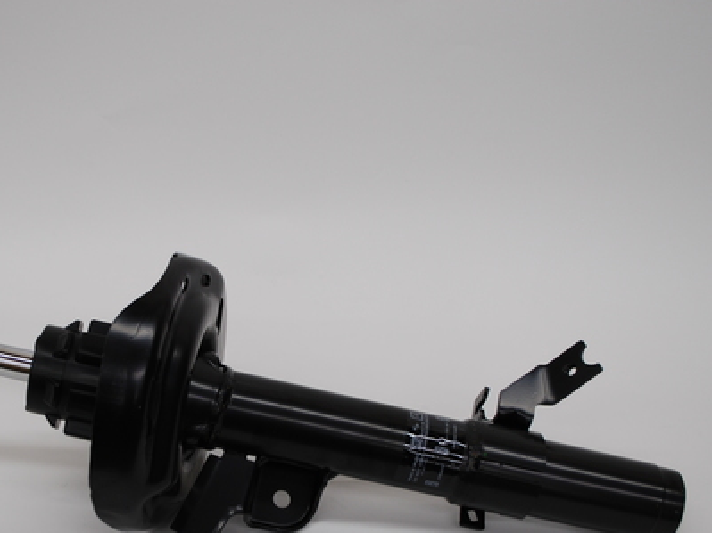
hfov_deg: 37.2
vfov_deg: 28.4
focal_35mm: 51
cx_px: 255
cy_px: 355
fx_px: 1049
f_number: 4.5
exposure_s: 1/80
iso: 200
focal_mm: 22
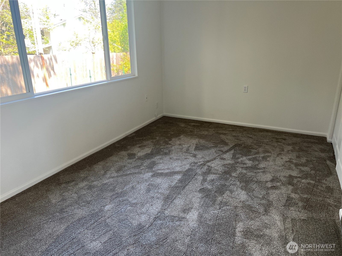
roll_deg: +1.3
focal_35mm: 26
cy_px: 128
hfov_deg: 67.3
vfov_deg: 53.1
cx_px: 171
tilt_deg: -17.8
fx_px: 257
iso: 64
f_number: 1.5
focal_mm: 5.7
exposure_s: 1/60
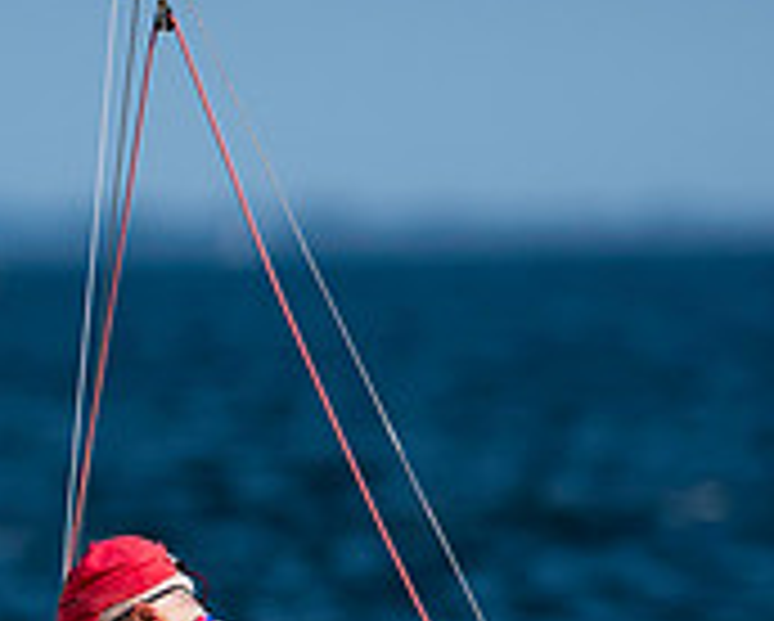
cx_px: -220
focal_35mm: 1423
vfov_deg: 1.1
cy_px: 781
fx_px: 32634
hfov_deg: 1.4
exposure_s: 1/4000
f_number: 5
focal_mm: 300
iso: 200
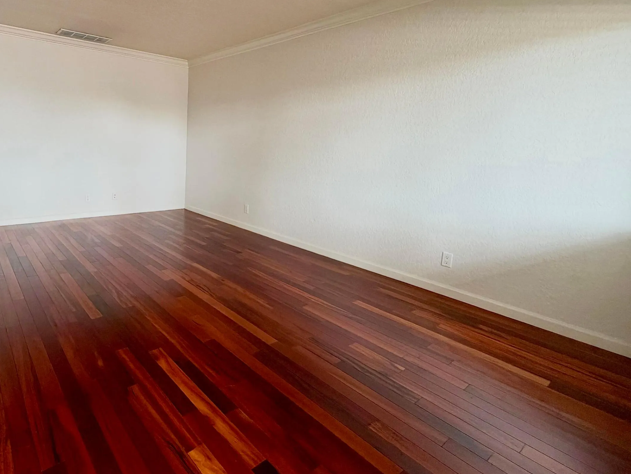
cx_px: 212
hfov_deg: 81.9
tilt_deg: -6.7
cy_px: 184
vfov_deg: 67.8
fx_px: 346
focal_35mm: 19
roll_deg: -0.7
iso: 320
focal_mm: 2.22
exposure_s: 1/112
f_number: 2.2
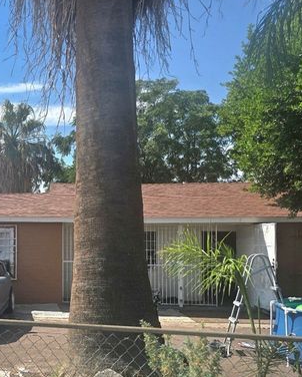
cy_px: 230
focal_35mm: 38
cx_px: 24
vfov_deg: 47.6
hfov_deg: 36.4
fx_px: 425
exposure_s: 1/1250
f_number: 1.7
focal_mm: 6.3
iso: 12
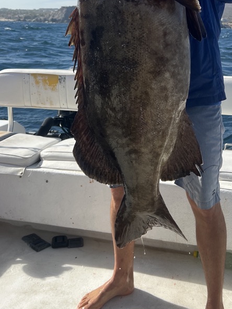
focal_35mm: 45
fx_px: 402
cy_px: 76
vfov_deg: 40.8
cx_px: 142
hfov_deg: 32.1
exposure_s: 1/3704
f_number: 1.5
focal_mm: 5.7
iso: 50
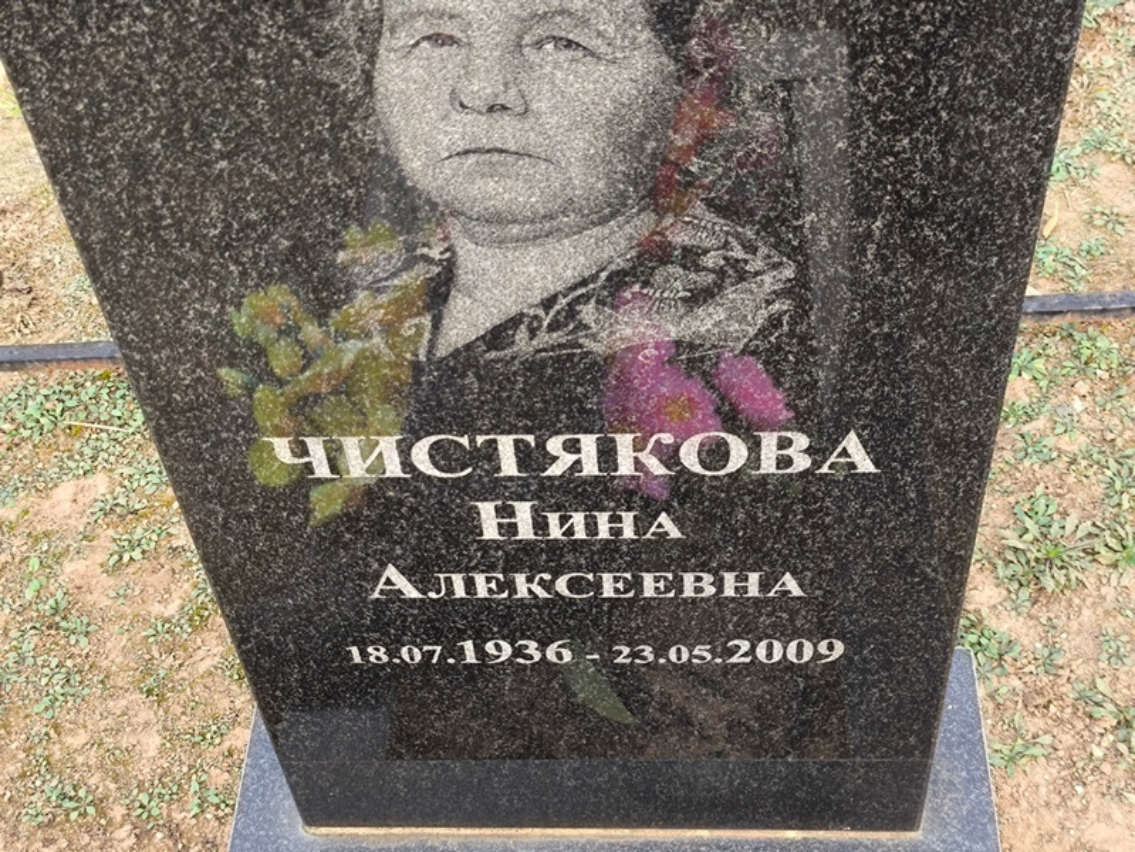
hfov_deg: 38.2
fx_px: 1640
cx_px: 568
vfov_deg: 29.1
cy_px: 426
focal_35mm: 50
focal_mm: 4.71
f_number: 1.7
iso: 64
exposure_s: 1/50
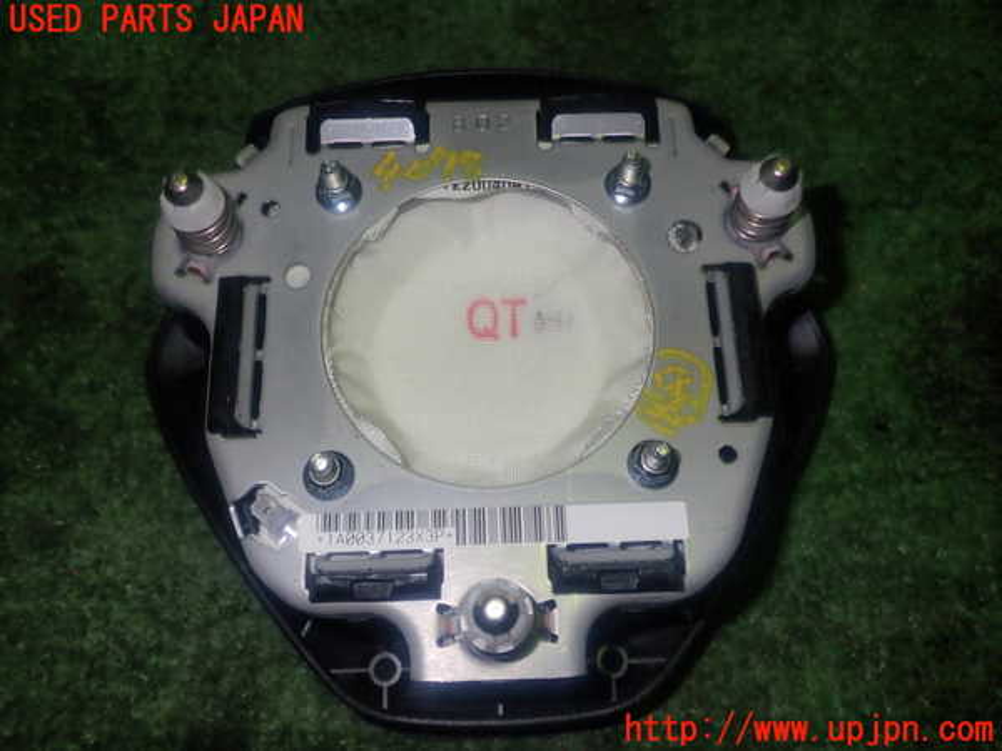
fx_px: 926
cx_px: 501
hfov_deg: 56.8
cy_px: 376
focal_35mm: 32
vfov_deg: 44.2
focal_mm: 5.79
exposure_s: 1/30
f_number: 7.1
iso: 200
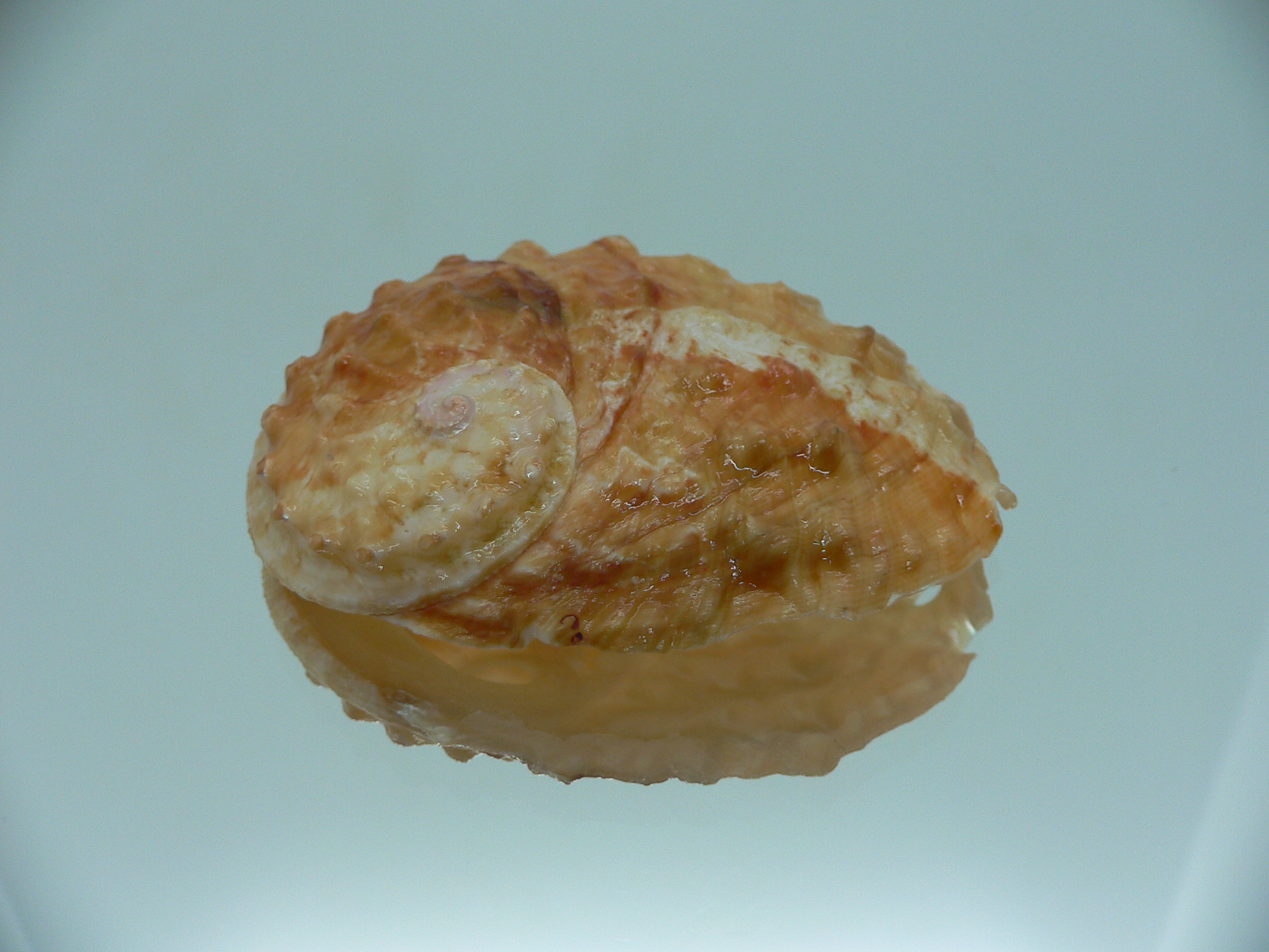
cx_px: 634
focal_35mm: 35
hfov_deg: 52.6
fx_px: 1283
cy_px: 476
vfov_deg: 40.7
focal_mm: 4.6
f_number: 2.8
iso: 80
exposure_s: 1/60
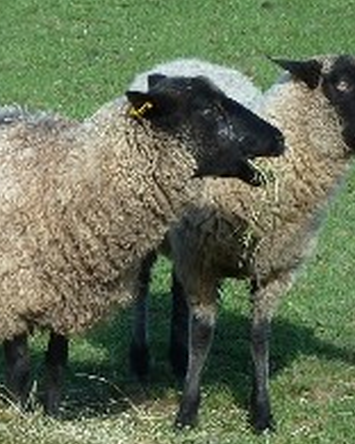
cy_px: 281
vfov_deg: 12.2
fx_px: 2075
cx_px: 180
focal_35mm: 158
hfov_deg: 9.8
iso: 80
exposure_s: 1/160
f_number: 4.3
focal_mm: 14.7
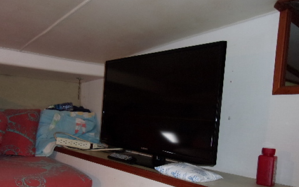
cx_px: 143
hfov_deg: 54.0
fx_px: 293
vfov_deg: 34.8
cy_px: 133
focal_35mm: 36
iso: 200
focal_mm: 4.9
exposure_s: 1/34
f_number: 3
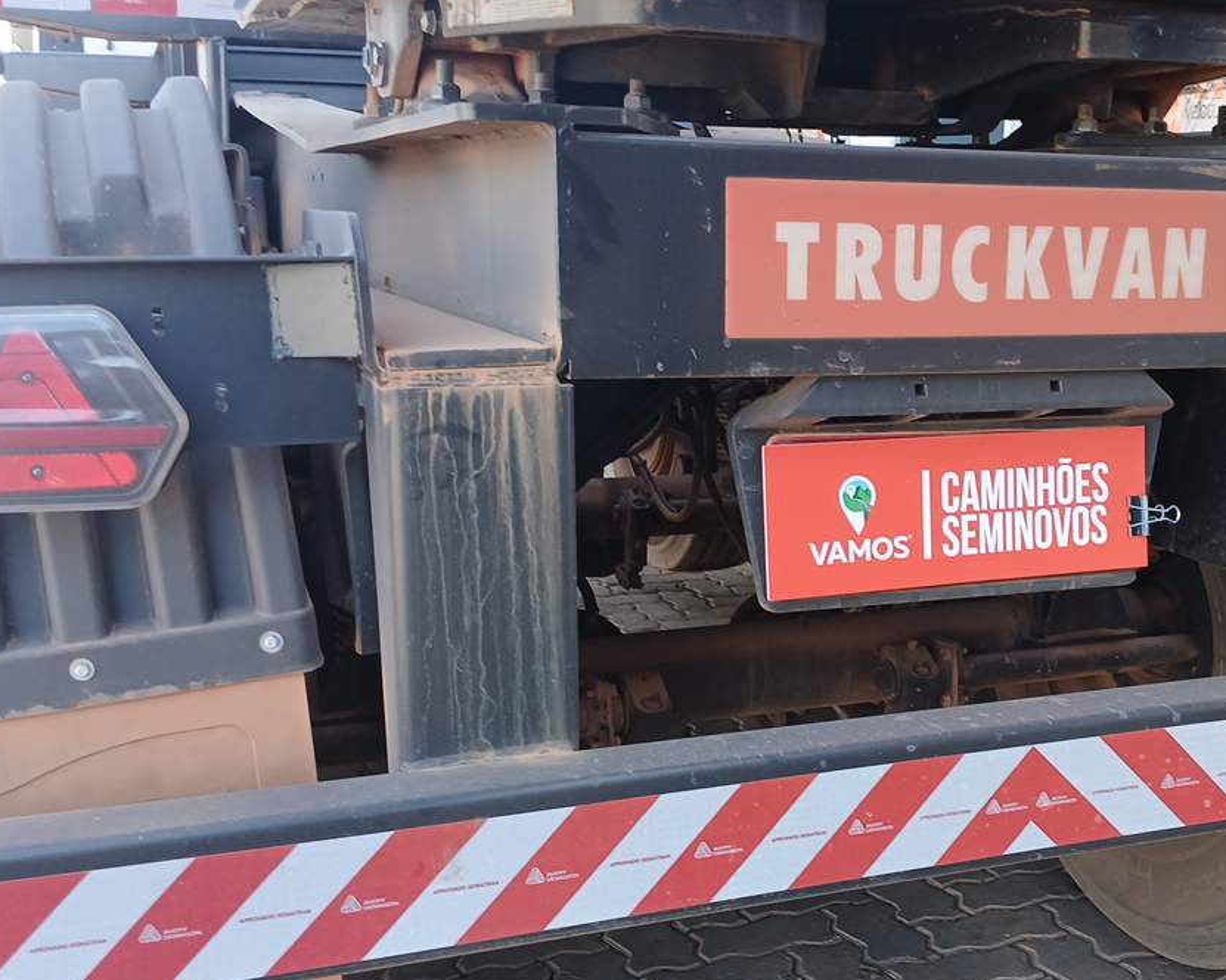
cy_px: 571
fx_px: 1596
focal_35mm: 44
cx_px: 835
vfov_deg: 34.1
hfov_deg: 41.4
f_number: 1.8
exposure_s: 1/50
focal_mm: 3.98
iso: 51
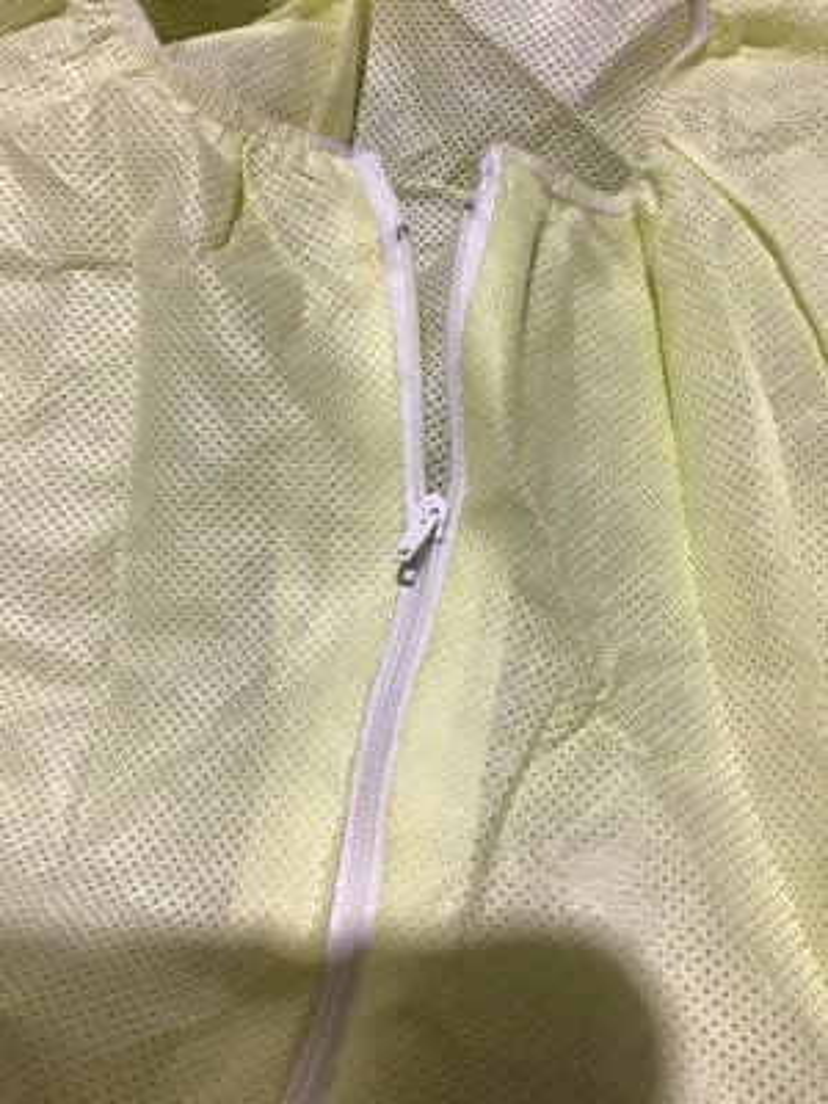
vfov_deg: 58.4
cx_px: 414
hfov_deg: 45.4
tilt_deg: -69.2
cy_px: 552
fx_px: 989
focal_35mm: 31
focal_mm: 3.3
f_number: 2.4
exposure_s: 1/30
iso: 40
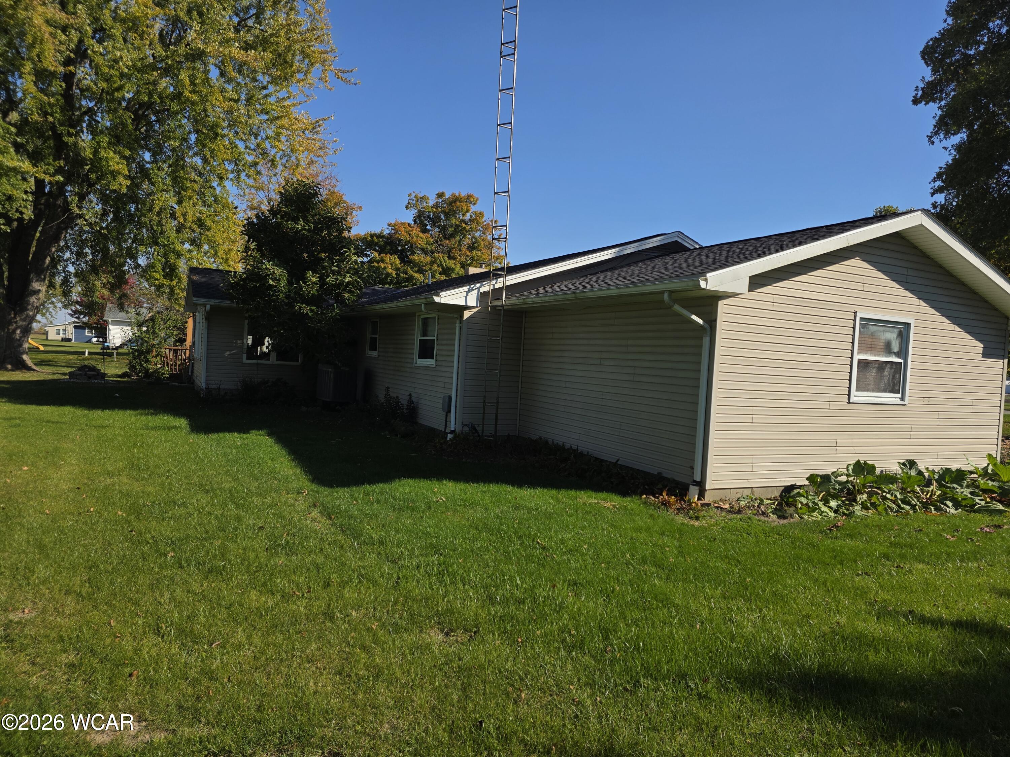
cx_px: 505
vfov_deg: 58.9
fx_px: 671
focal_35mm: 23
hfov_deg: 73.9
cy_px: 378
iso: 80
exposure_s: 1/5778
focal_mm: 6.3
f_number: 1.7
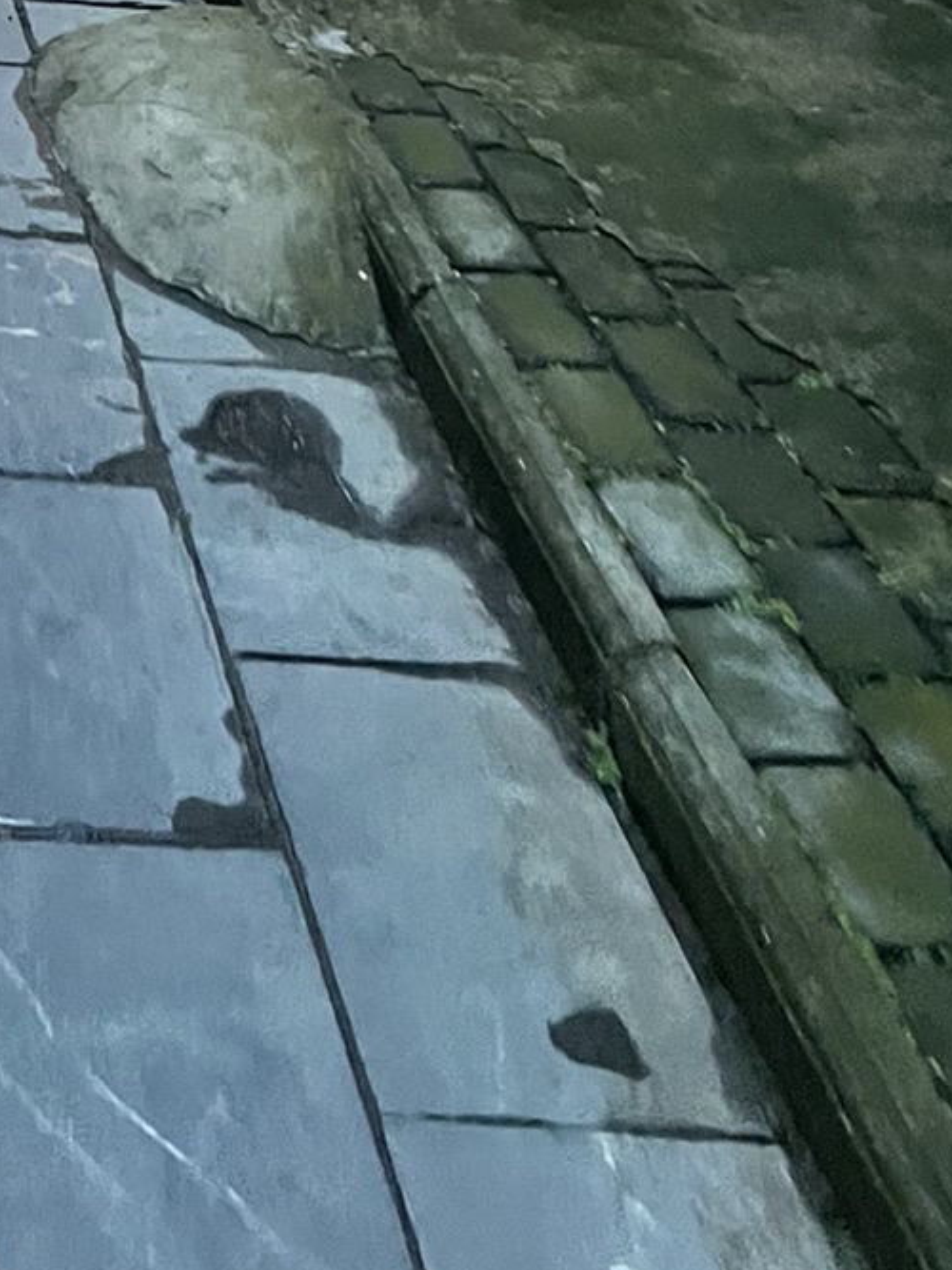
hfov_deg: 17.4
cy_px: -575
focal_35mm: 78
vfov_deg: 21.5
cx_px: -381
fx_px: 2861
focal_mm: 4.2
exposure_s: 1/33
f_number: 1.6
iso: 500
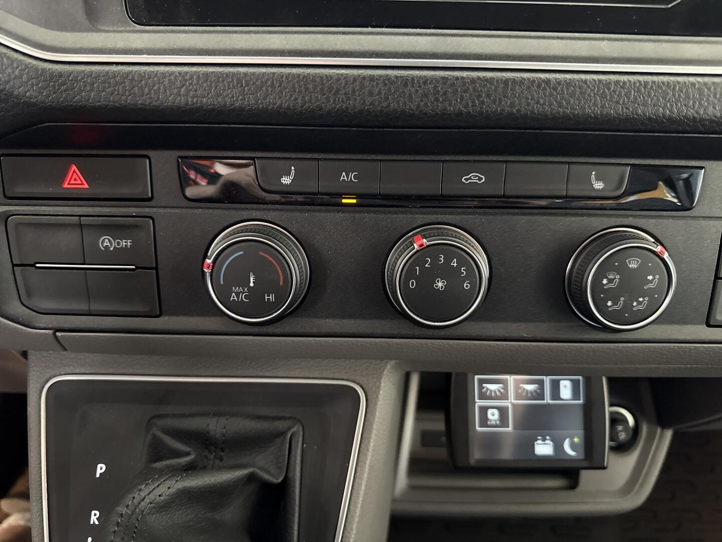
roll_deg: -0.9
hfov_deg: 71.6
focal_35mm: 24
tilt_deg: -38.2
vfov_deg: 56.8
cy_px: 271
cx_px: 361
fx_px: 501
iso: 1000
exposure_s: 1/25
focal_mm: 6.76
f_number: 1.78
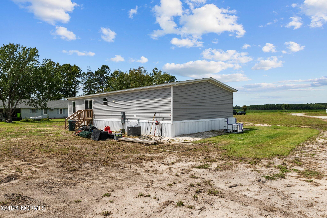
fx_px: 218
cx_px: 164
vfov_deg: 53.1
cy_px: 109
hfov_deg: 73.7
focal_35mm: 24
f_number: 10
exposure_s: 1/1000
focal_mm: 24
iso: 400
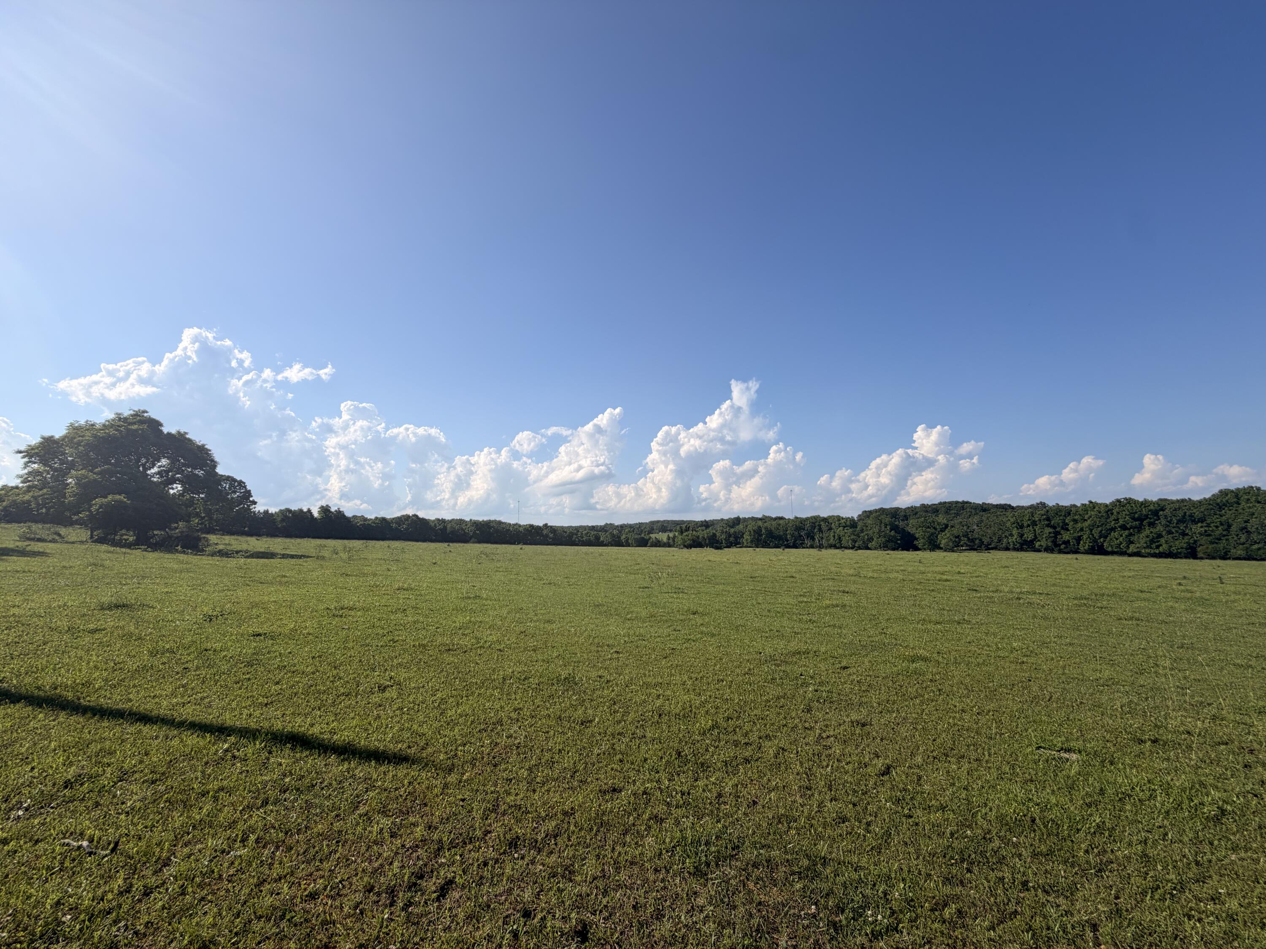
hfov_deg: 102.1
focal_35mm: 14
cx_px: 633
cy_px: 474
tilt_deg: +2.5
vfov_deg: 85.7
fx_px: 512
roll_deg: +0.9
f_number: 2.2
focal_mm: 2.22
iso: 20
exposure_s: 1/1105
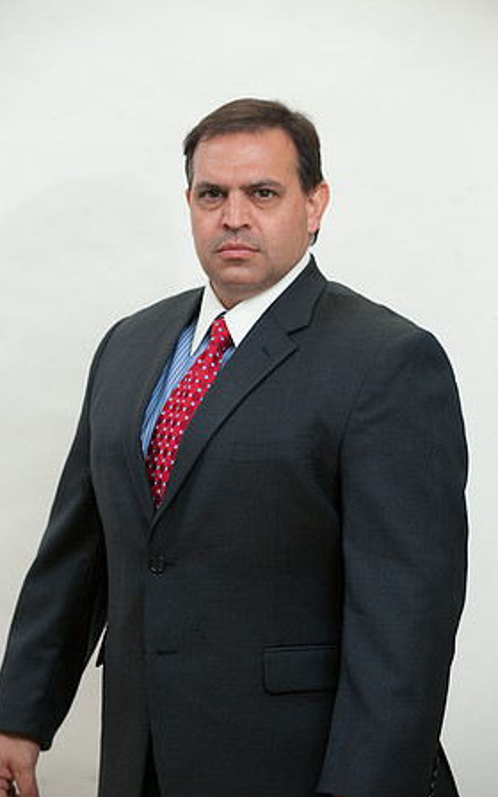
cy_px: 398
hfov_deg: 9.9
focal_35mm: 133
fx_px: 2888
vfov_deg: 15.7
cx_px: 246
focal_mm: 130
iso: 640
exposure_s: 1/80
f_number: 4.5
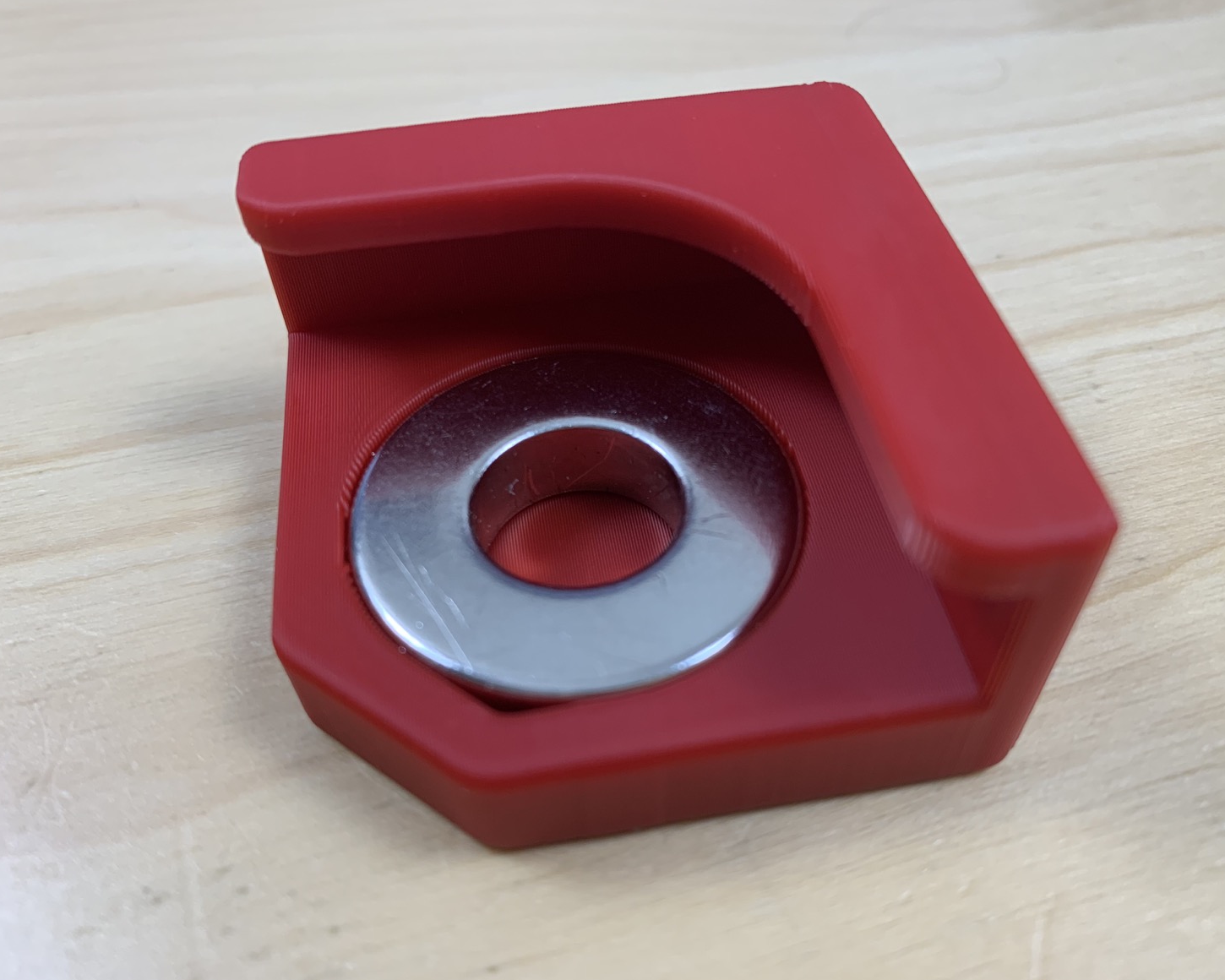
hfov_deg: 62.2
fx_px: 1015
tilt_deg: -47.1
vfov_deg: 51.5
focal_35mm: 28
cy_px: 499
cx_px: 640
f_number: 1.8
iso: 100
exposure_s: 1/76
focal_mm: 4.25
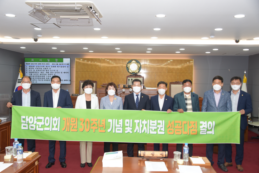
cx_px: 132
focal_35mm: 37
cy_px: 89
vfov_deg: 35.9
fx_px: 266
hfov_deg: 51.9
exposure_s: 1/200
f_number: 5
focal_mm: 36
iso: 900
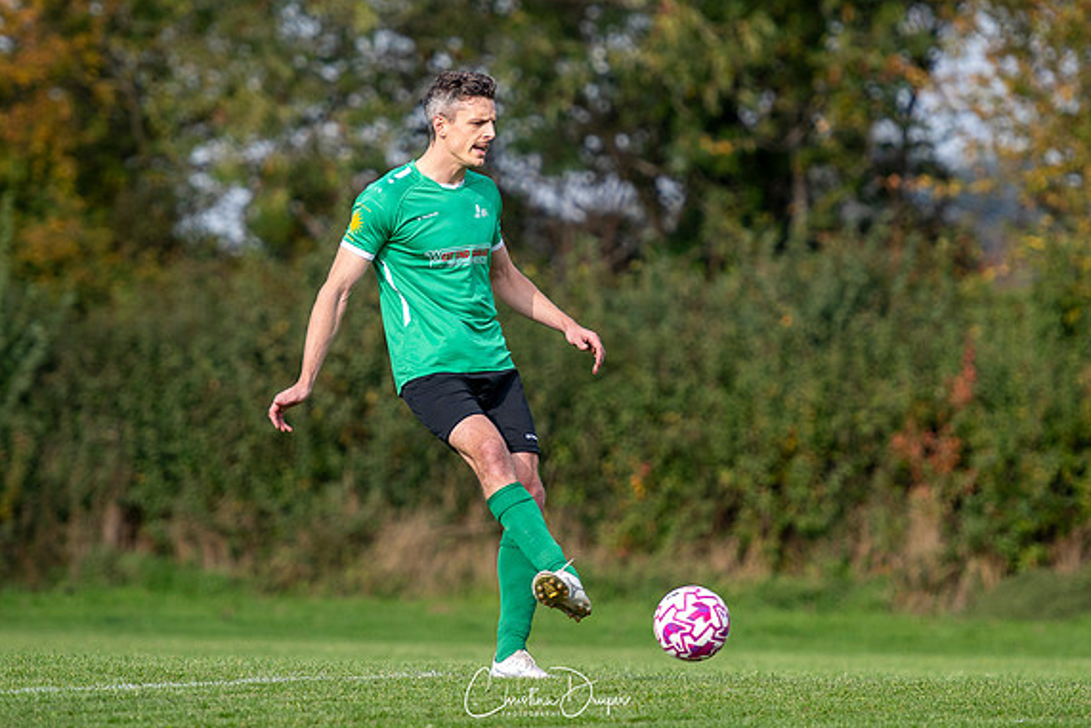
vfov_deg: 3.5
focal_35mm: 397
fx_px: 12034
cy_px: 311
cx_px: 546
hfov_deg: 5.2
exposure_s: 1/1600
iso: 200
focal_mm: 185
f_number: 2.8
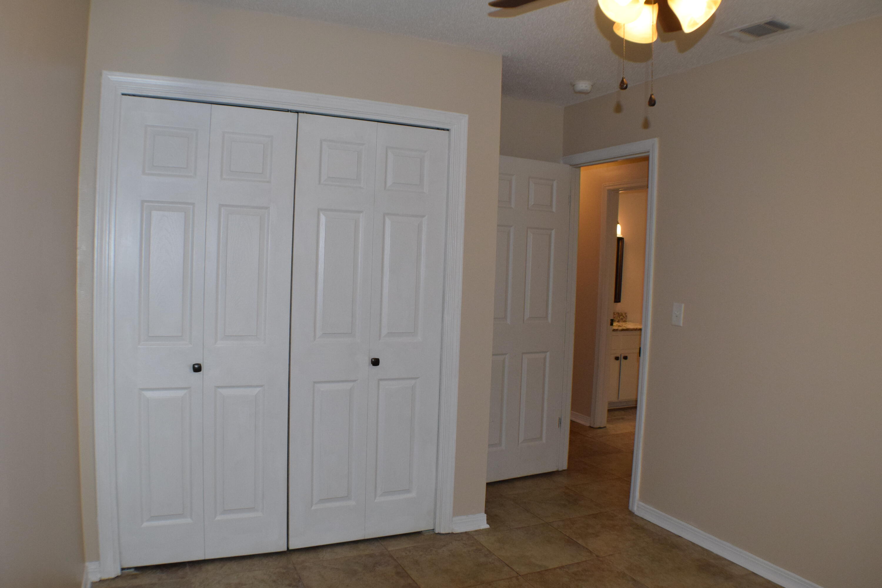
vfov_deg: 38.4
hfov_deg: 55.1
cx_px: 441
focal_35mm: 34
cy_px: 294
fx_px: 845
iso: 1600
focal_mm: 23
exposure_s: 1/200
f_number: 8
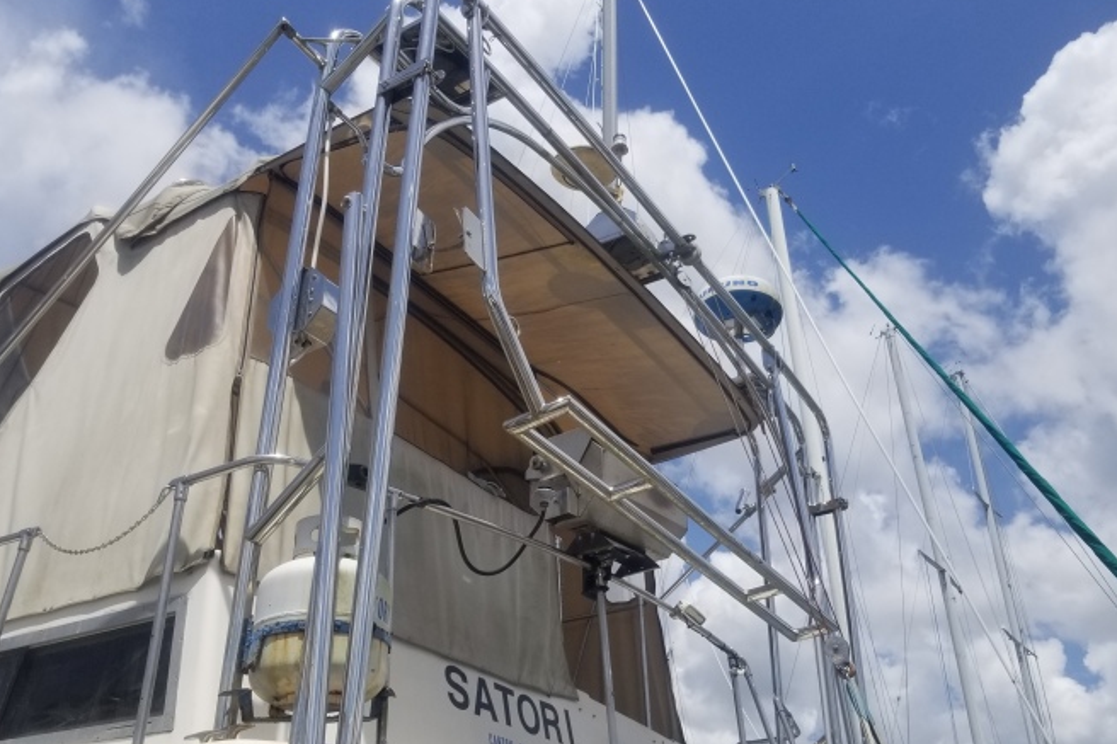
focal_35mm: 33
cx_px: 642
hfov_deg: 57.0
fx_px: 1024
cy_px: 403
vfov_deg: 39.9
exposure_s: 1/4208
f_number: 1.7
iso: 50
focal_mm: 4.25
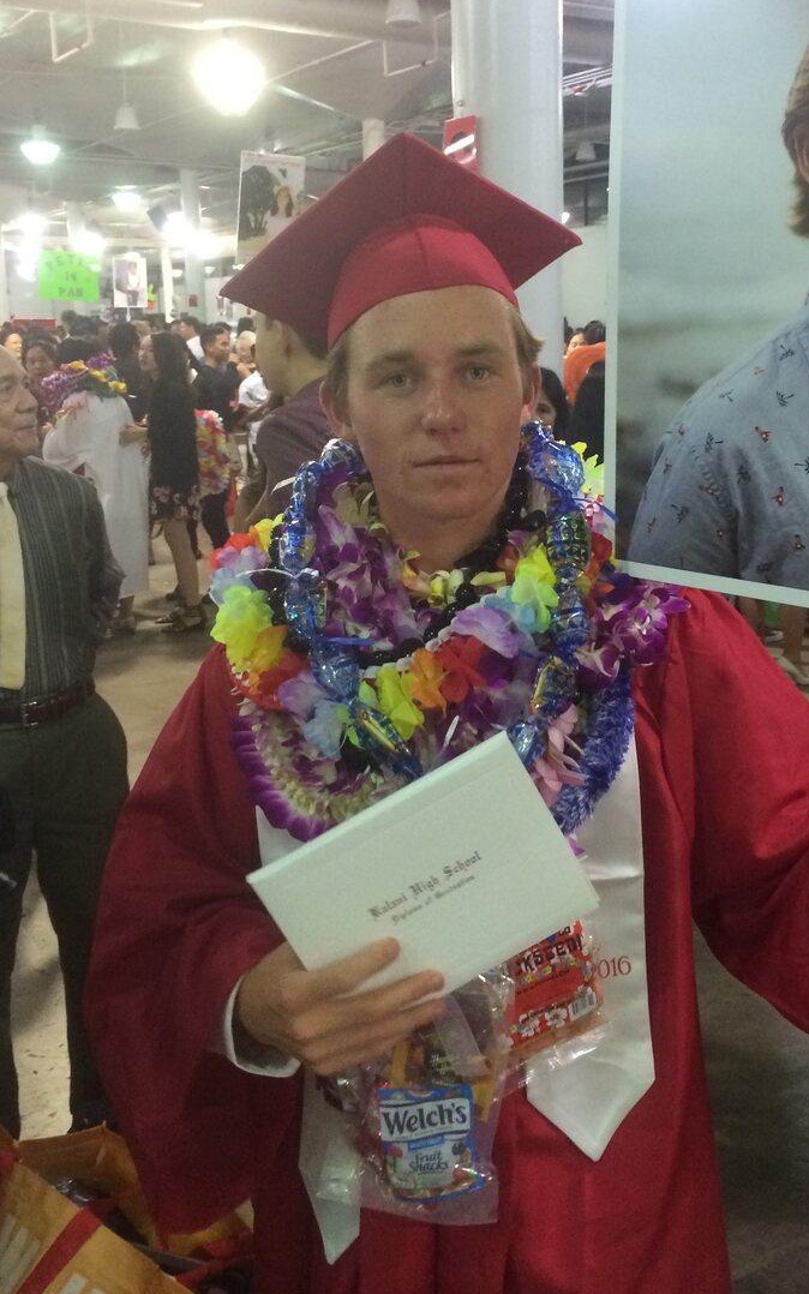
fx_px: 1340
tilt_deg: -10.4
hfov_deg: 33.4
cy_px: 592
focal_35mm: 38
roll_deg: +0.2
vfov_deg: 51.5
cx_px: 504
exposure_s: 1/24
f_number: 2.2
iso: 320
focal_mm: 4.15
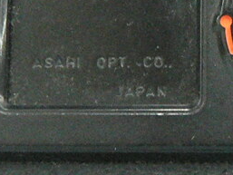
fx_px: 1131
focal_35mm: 168
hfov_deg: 11.6
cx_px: 228
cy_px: 68
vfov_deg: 8.8
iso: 400
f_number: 4.5
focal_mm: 6
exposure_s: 1/25
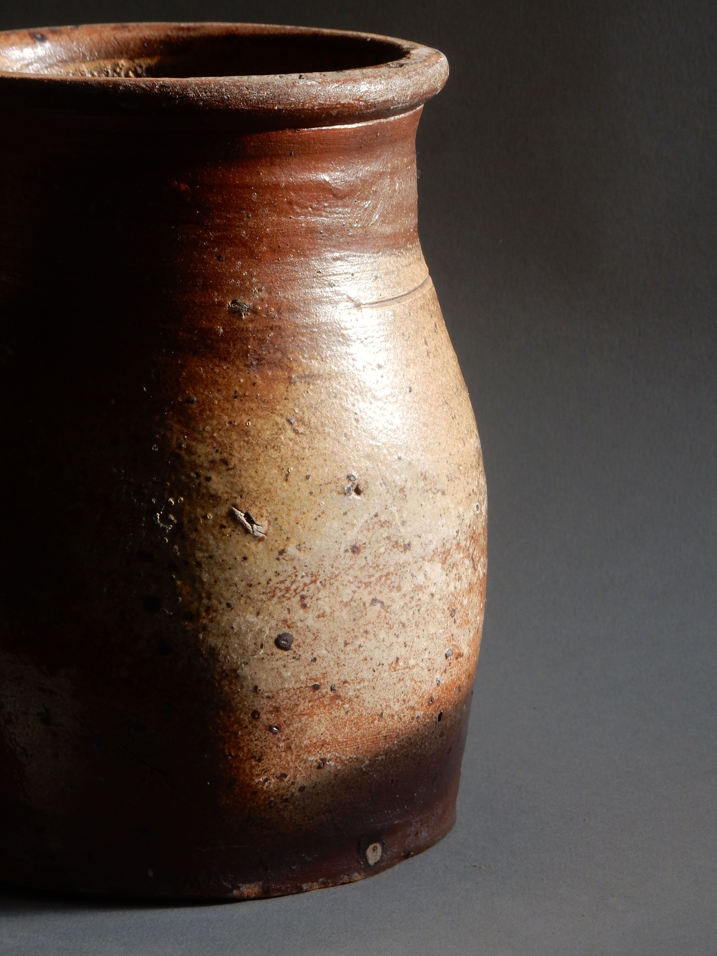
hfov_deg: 10.7
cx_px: 358
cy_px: 478
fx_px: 3839
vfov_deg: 14.2
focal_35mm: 139
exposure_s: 1/80
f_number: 6
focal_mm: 24.7
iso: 125
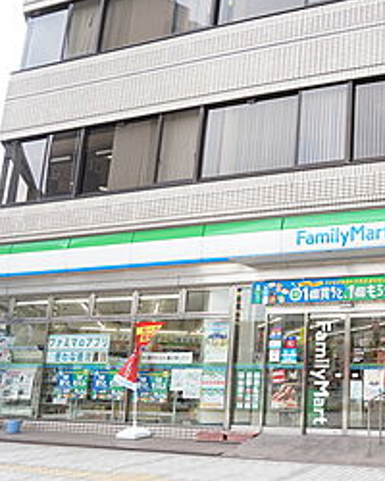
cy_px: 288
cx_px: 435
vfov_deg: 55.3
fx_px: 456
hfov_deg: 37.4
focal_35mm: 32
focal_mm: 10
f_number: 6.3
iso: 100
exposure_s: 1/80
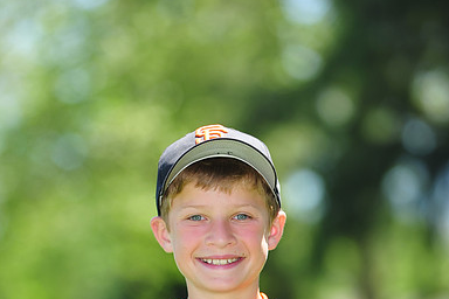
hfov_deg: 6.8
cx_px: 224
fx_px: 3766
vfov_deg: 4.5
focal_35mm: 302
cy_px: 318
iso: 200
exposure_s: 1/400
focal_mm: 200
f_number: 4.5
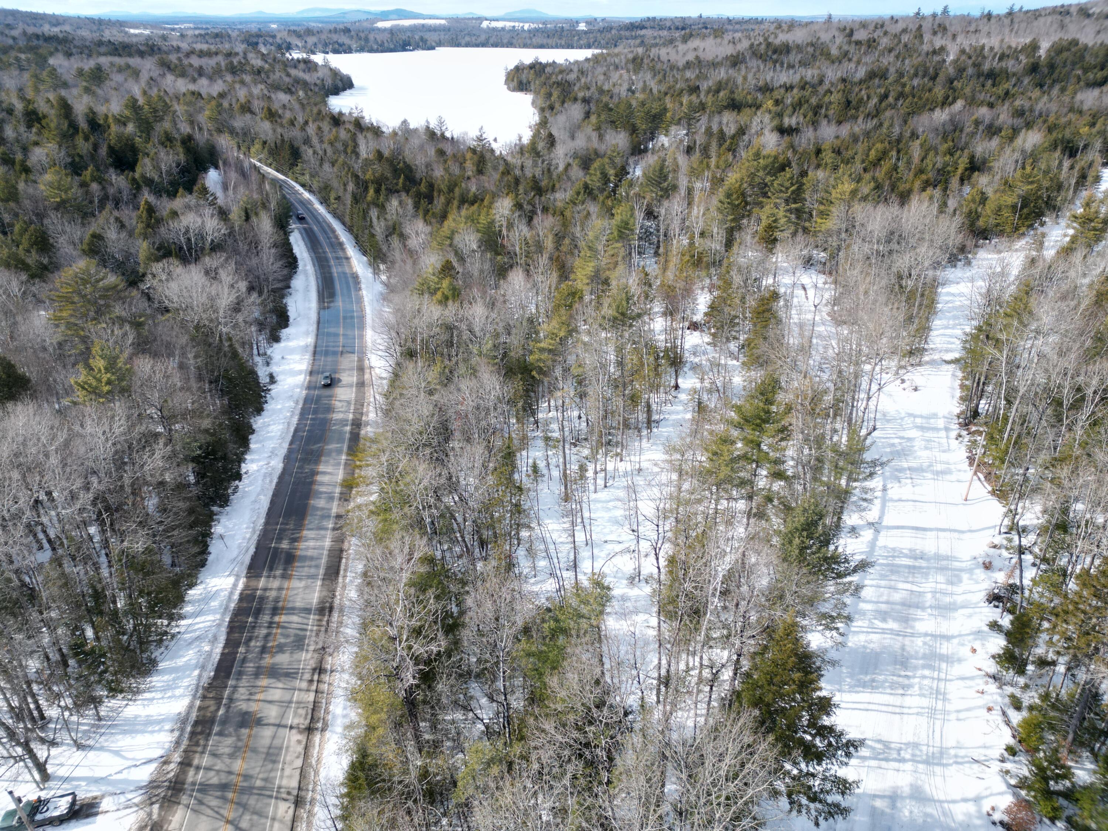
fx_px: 768
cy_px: 416
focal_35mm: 24
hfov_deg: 71.6
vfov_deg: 56.8
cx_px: 554
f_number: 1.7
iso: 200
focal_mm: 6.72
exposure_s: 1/2500
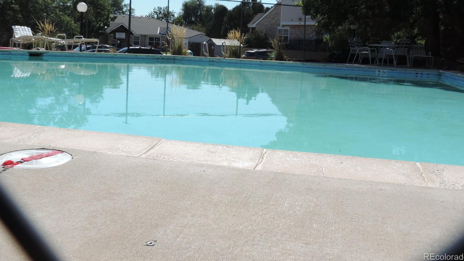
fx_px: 480
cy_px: 85
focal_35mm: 39
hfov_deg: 51.6
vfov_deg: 30.2
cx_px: 234
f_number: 3.3
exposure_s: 1/1000
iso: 80
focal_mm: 6.2
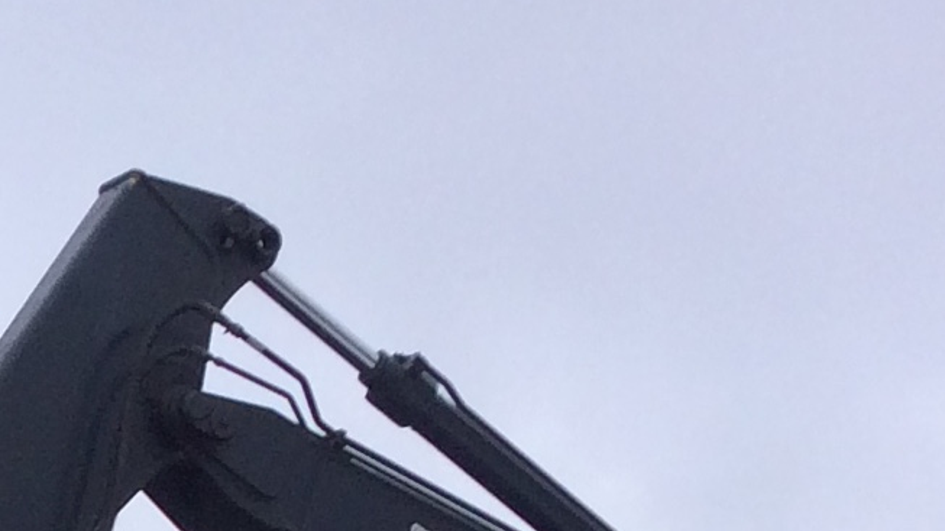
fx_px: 3958
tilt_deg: -1.1
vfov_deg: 6.9
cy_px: 1596
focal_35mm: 158
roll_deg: -0.6
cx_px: -579
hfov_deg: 12.7
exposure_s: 1/805
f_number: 2.2
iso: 32
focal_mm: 4.15
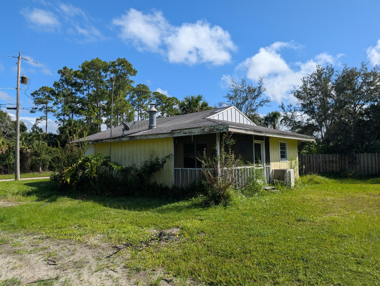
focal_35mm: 24
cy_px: 143
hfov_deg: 71.5
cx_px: 190
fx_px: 264
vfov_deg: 56.9
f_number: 1.68
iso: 22
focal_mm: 6.9
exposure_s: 1/1323
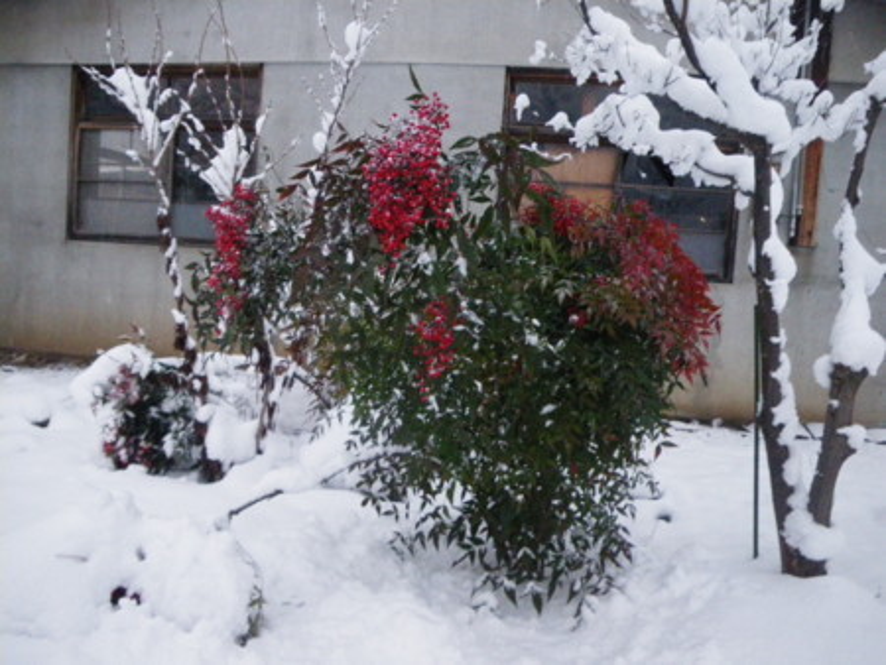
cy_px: 332
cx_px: 443
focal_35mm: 28
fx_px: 717
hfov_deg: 63.4
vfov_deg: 49.8
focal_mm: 5
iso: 640
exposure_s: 1/50
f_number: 3.5
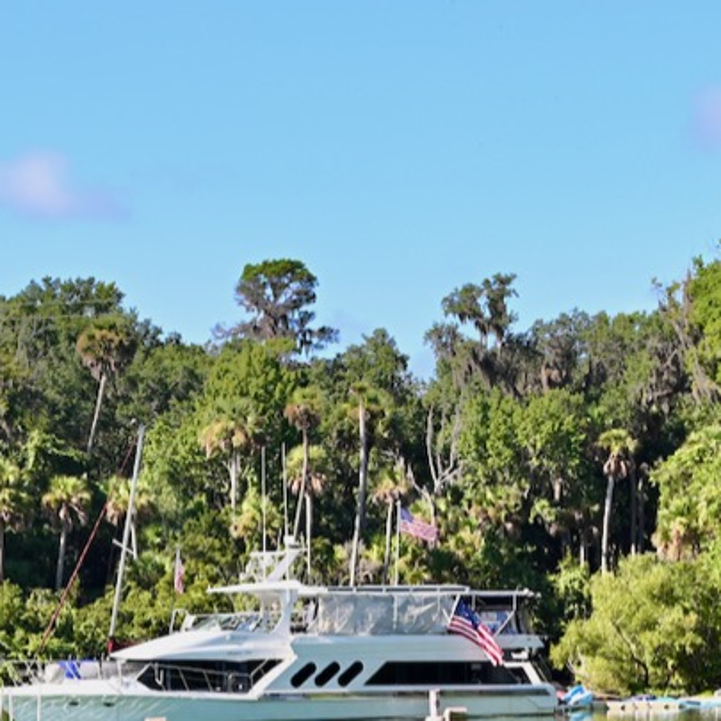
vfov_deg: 10.7
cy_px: 817
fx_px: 3794
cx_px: 344
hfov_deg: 10.9
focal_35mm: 161
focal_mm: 48
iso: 180
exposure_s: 1/250
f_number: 5.6
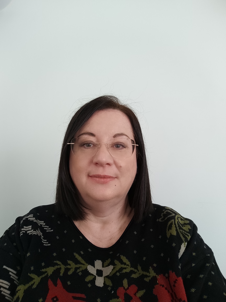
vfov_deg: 84.7
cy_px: 151
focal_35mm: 19
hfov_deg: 68.7
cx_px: 113
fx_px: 165
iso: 139
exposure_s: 1/33
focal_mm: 3.27
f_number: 2.45
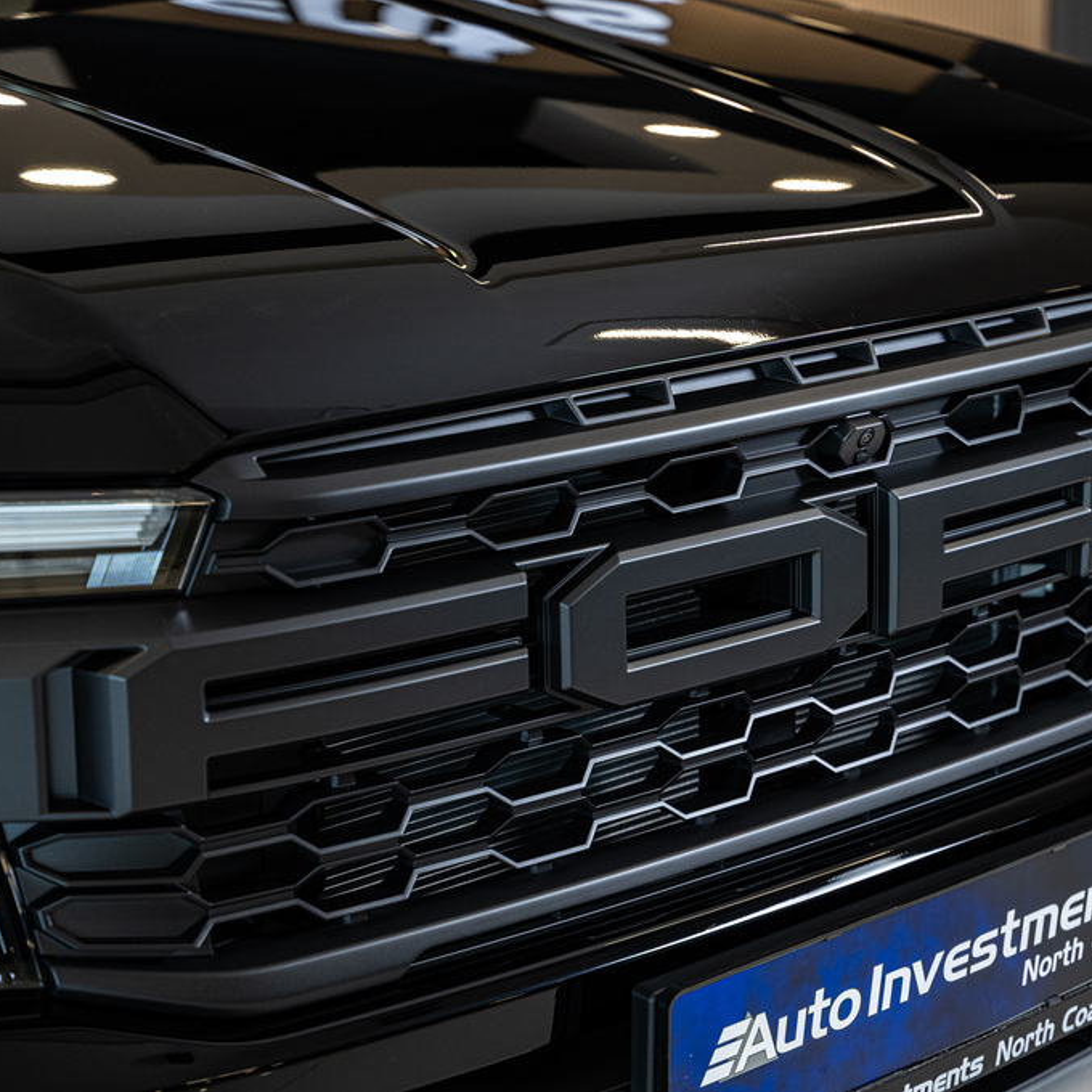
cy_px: 546
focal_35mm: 87
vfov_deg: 19.9
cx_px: 759
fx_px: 3105
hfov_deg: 19.9
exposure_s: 1/160
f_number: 4
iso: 640
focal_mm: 68
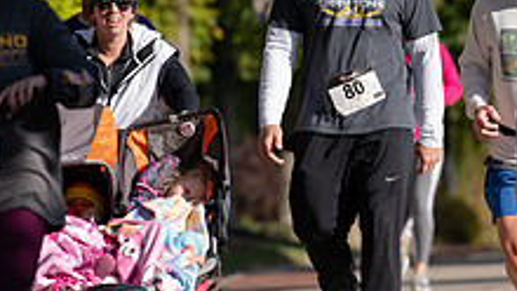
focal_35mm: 830
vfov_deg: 1.5
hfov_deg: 2.6
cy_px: 109
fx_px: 11384
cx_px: 468
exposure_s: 1/800
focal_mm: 300
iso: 200
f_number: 5.6
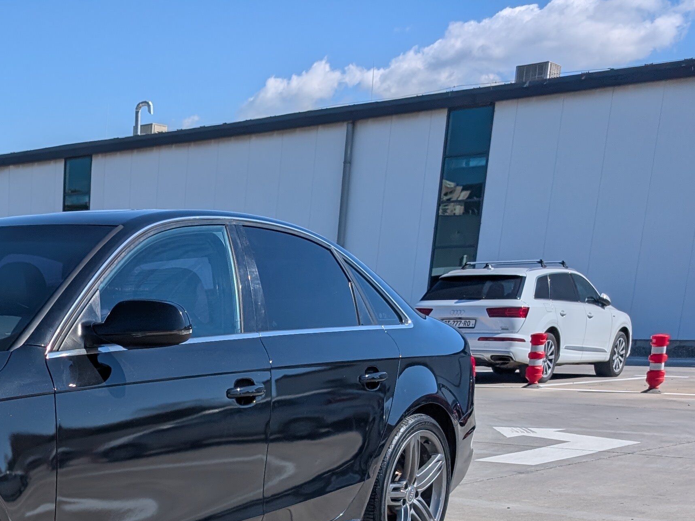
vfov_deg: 23.5
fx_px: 1144
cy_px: 620
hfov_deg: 29.5
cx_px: -116
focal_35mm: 57
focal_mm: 6.9
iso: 21
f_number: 1.68
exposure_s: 1/1558
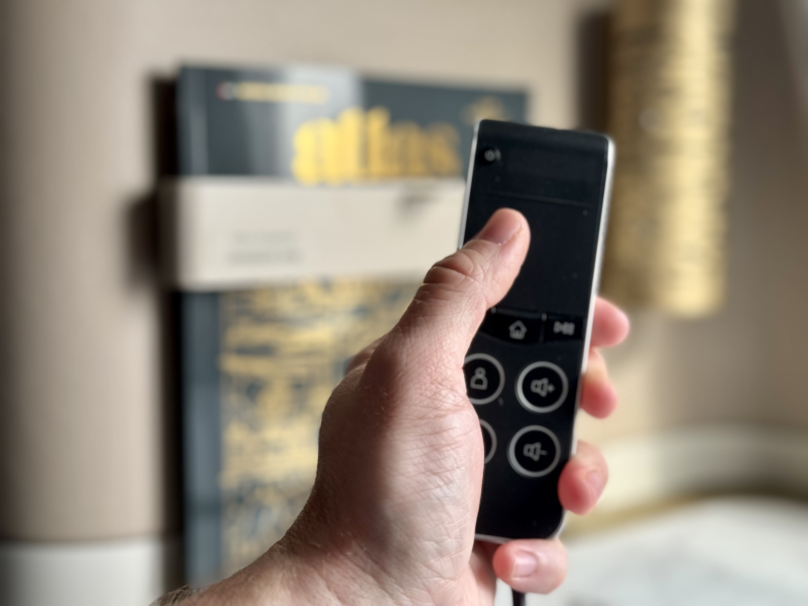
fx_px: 1120
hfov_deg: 39.7
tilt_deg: -4.5
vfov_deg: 30.3
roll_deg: -0.3
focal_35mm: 48
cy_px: 303
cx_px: 404
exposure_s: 1/333
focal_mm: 6.86
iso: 125
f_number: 1.78
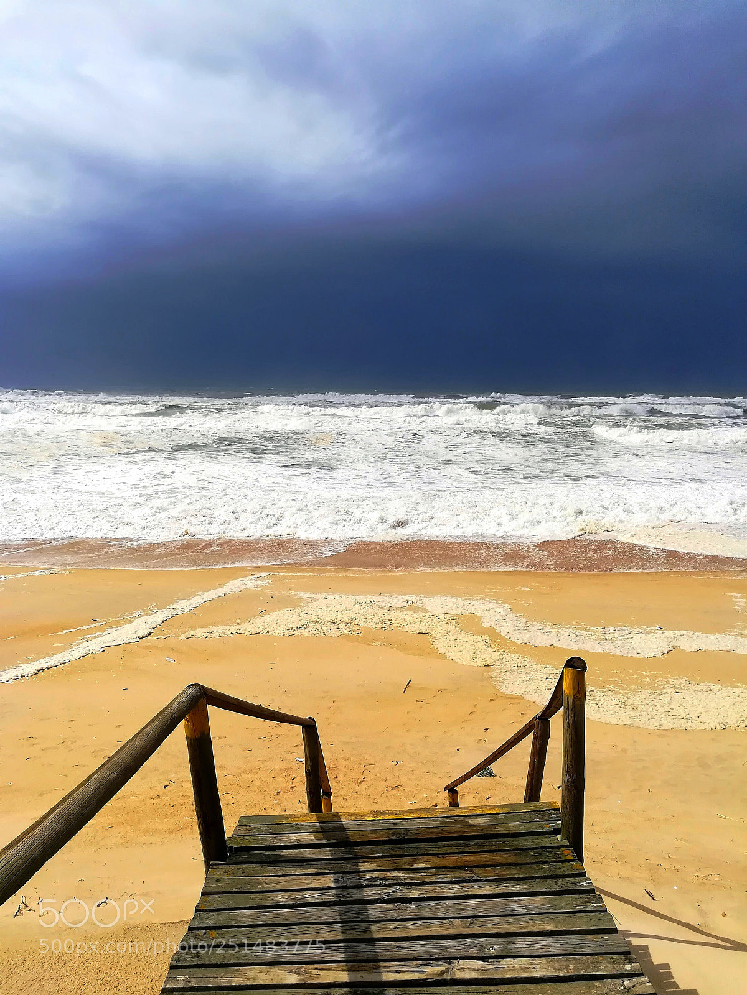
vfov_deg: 67.3
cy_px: 498
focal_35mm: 26
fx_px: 748
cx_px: 374
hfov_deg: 53.1
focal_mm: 3.83
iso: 50
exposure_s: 1/2646
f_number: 2.2
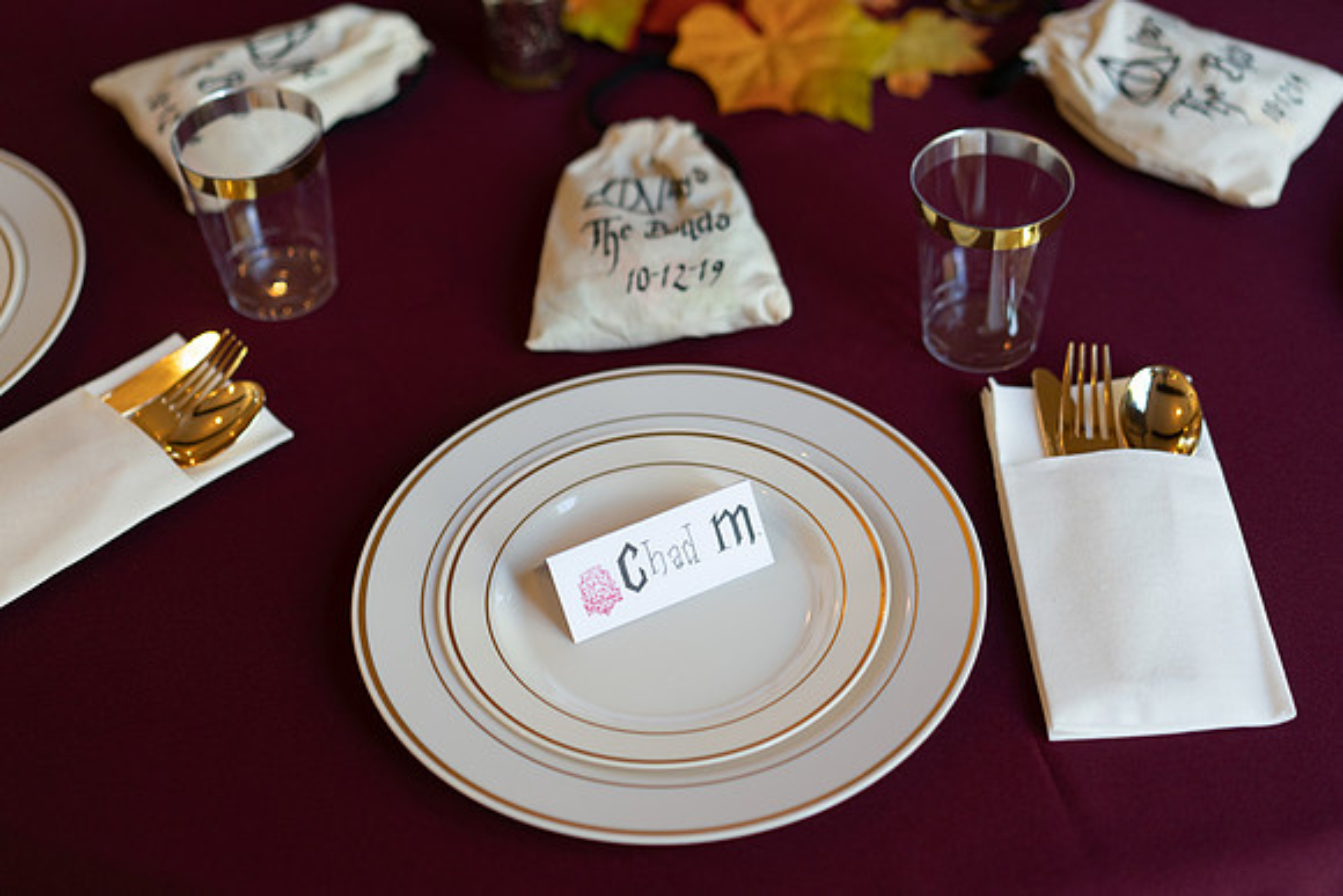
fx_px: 2052
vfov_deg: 24.6
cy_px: 448
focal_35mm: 55
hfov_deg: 36.2
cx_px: 672
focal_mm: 55
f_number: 2.2
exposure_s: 1/200
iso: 250
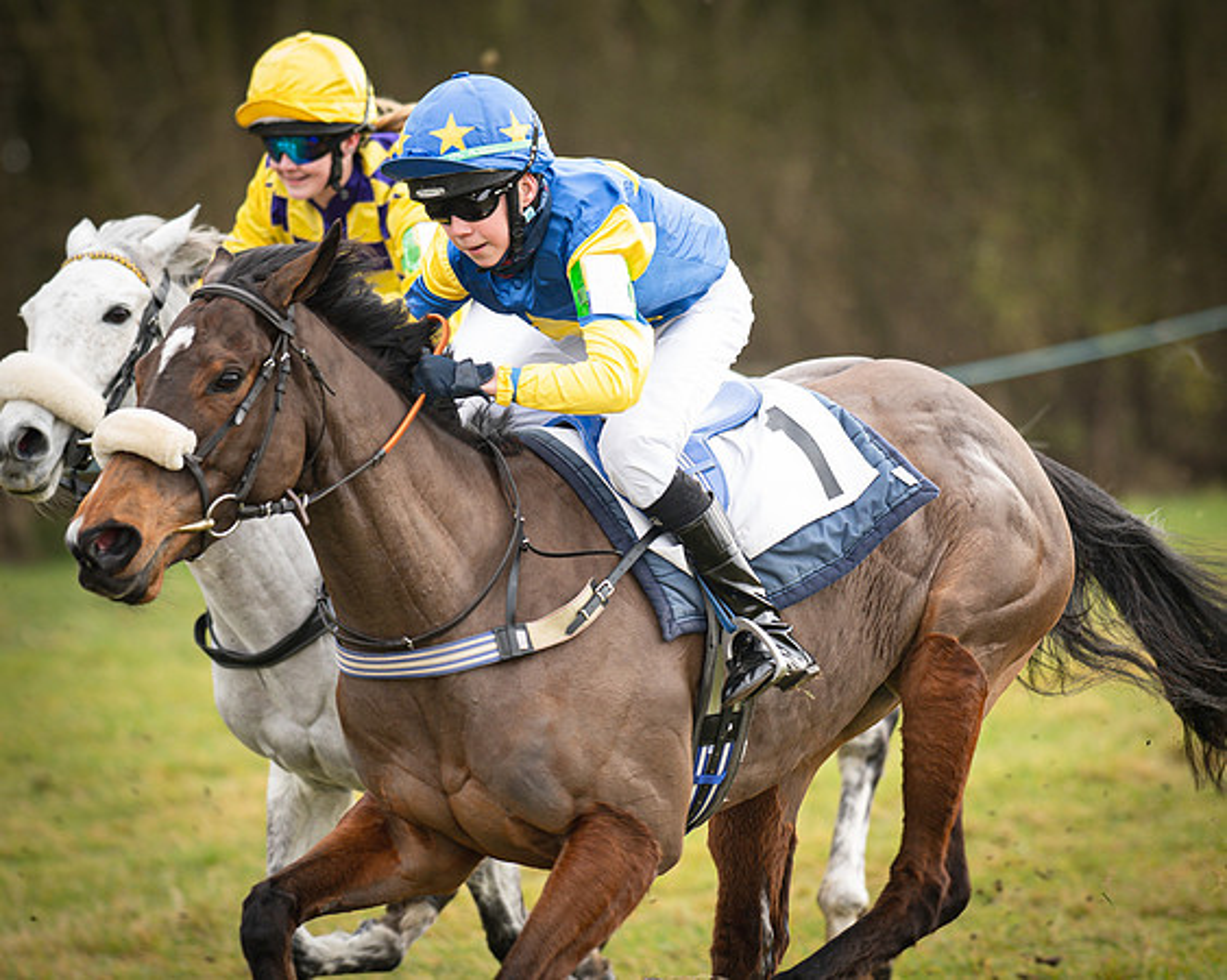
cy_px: 486
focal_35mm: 231
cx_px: 748
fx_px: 8391
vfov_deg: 6.7
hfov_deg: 8.4
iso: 250
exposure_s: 1/1000
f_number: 1.8
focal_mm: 135
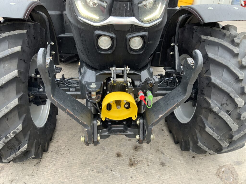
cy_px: 92
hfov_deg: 61.7
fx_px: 206
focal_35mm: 29
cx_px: 123
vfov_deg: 48.2
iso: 64
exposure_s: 1/103
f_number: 1.8
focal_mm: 3
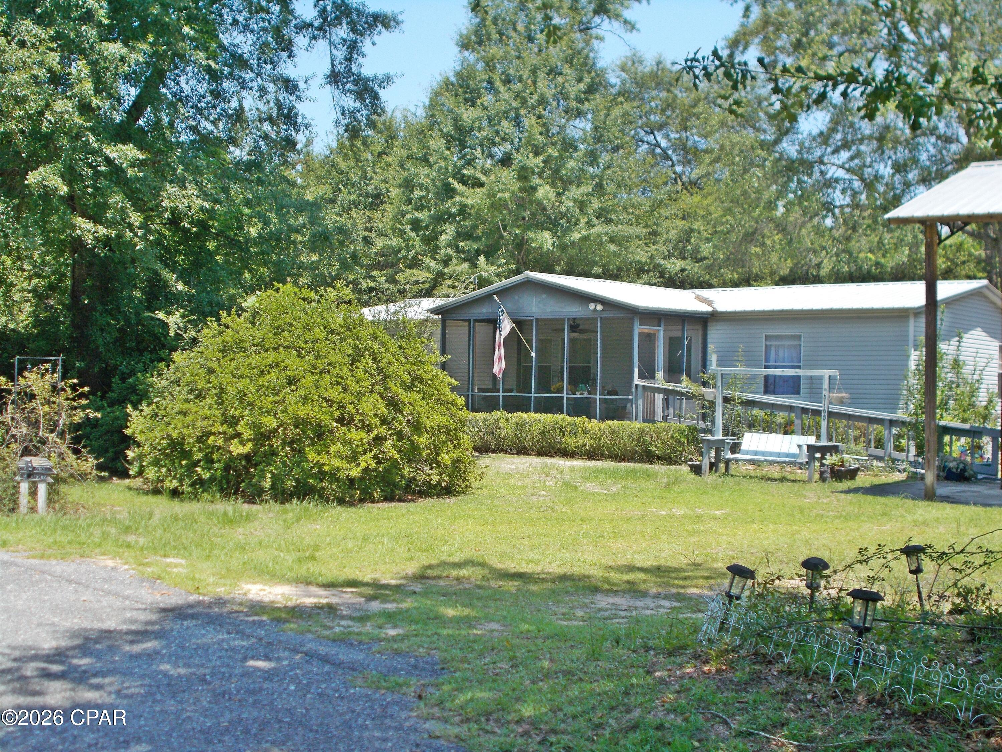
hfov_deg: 38.2
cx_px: 501
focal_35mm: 50
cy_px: 376
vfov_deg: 29.1
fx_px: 1447
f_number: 4.5
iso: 80
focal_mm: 9
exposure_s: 1/250
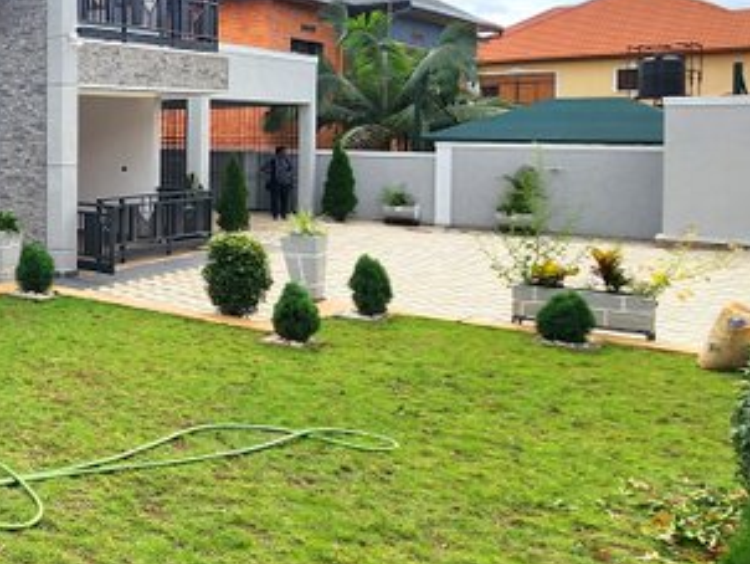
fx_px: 802
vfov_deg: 38.2
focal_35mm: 37
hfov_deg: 34.8
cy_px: 178
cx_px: -228
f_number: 2.2
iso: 50
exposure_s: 1/1834
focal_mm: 2.2
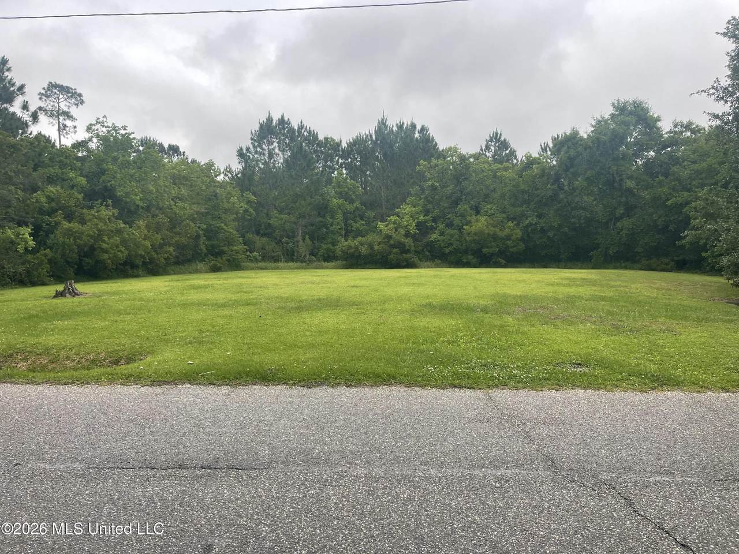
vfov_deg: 54.9
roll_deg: +2.0
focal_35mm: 25
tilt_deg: -5.2
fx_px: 534
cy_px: 277
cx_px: 370
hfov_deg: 69.4
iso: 40
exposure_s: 1/121
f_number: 1.6
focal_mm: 5.1
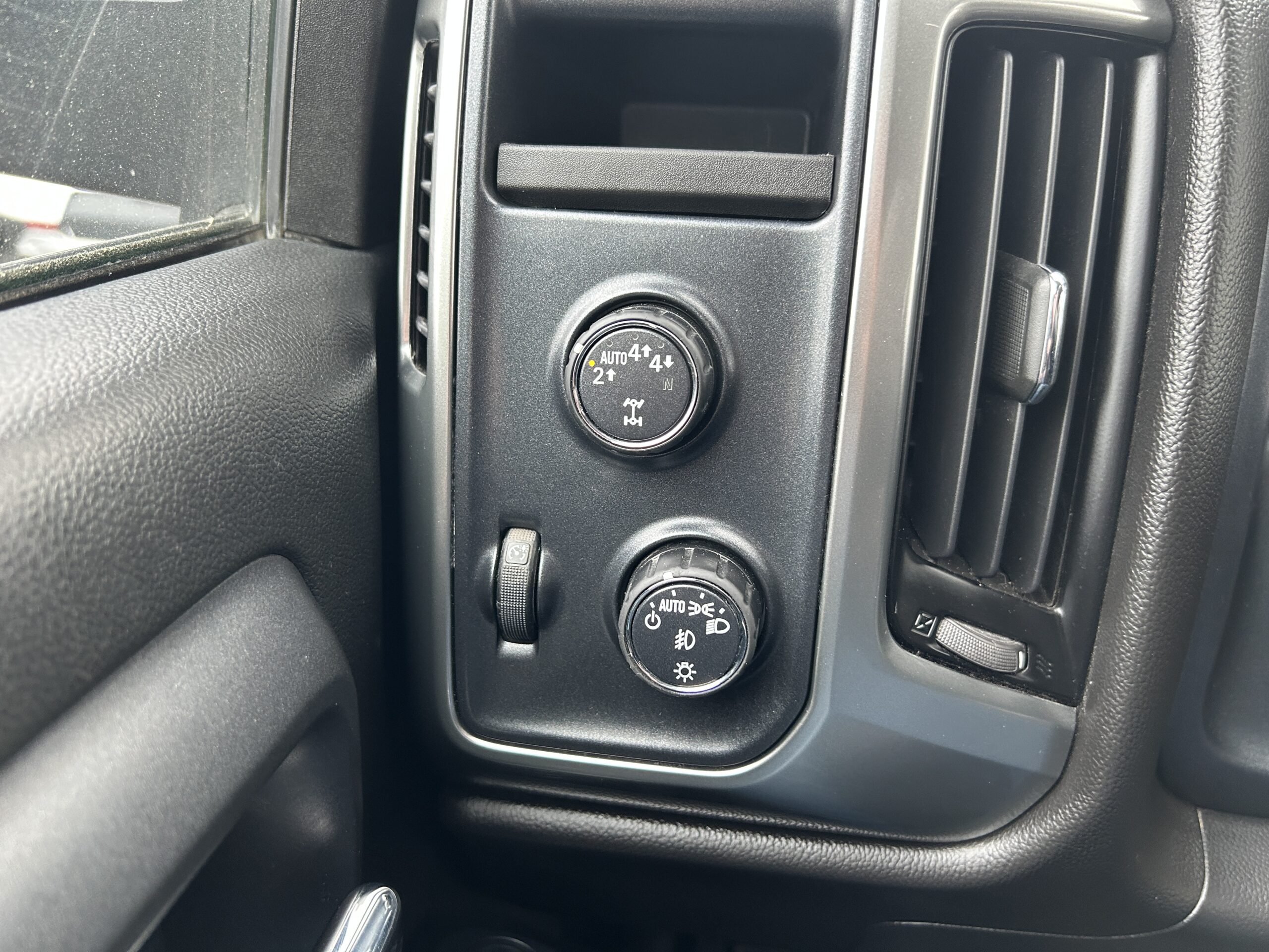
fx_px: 953
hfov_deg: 67.3
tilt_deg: -23.4
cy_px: 476
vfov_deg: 53.1
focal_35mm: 26
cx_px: 634
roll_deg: -2.6
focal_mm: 5.7
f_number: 1.5
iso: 125
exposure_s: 1/119
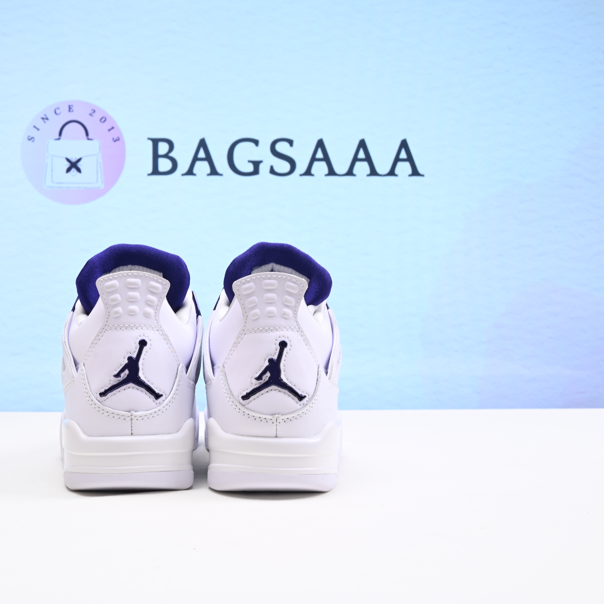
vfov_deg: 35.4
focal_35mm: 48
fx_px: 948
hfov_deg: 35.1
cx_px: 217
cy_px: 297
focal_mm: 37
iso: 100
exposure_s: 1/2
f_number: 16
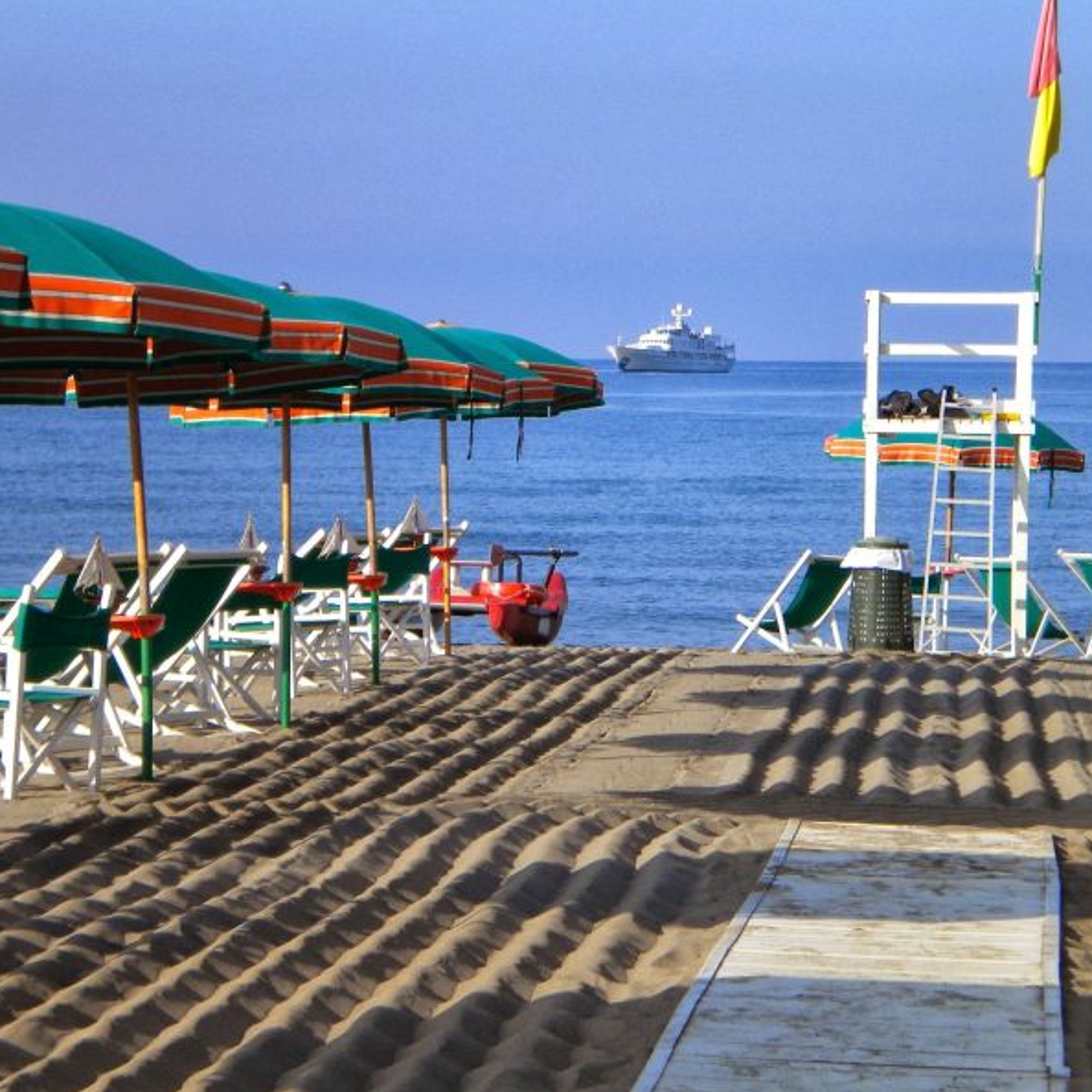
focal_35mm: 125
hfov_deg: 14.0
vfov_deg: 14.0
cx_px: 583
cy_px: 544
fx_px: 4461
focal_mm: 18.9
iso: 98
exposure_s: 1/413
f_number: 5.9
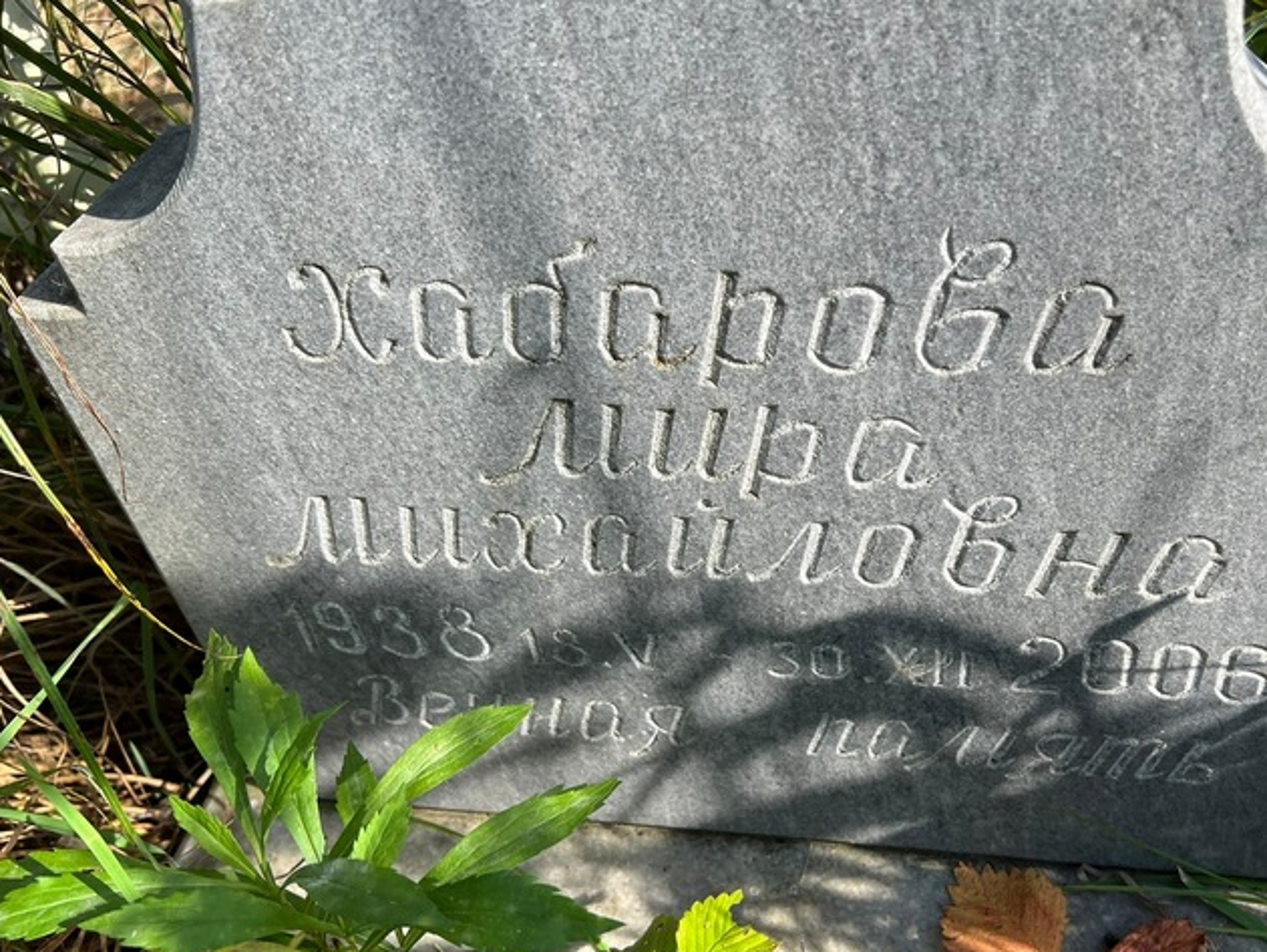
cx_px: 760
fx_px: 1208
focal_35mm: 33
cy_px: 517
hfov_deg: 54.9
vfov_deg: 42.9
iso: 50
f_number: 1.5
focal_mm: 5.7
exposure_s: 1/1669
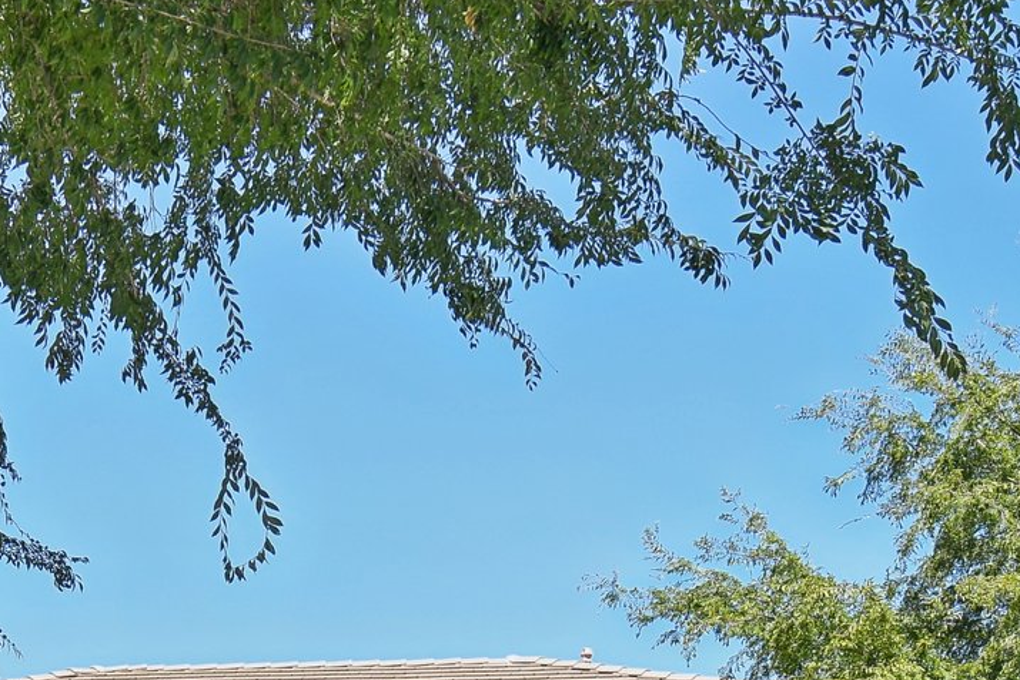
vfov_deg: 20.3
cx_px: 90
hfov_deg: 30.4
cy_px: 808
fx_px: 1785
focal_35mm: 63
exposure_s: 1/125
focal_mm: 15
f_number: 8
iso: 100
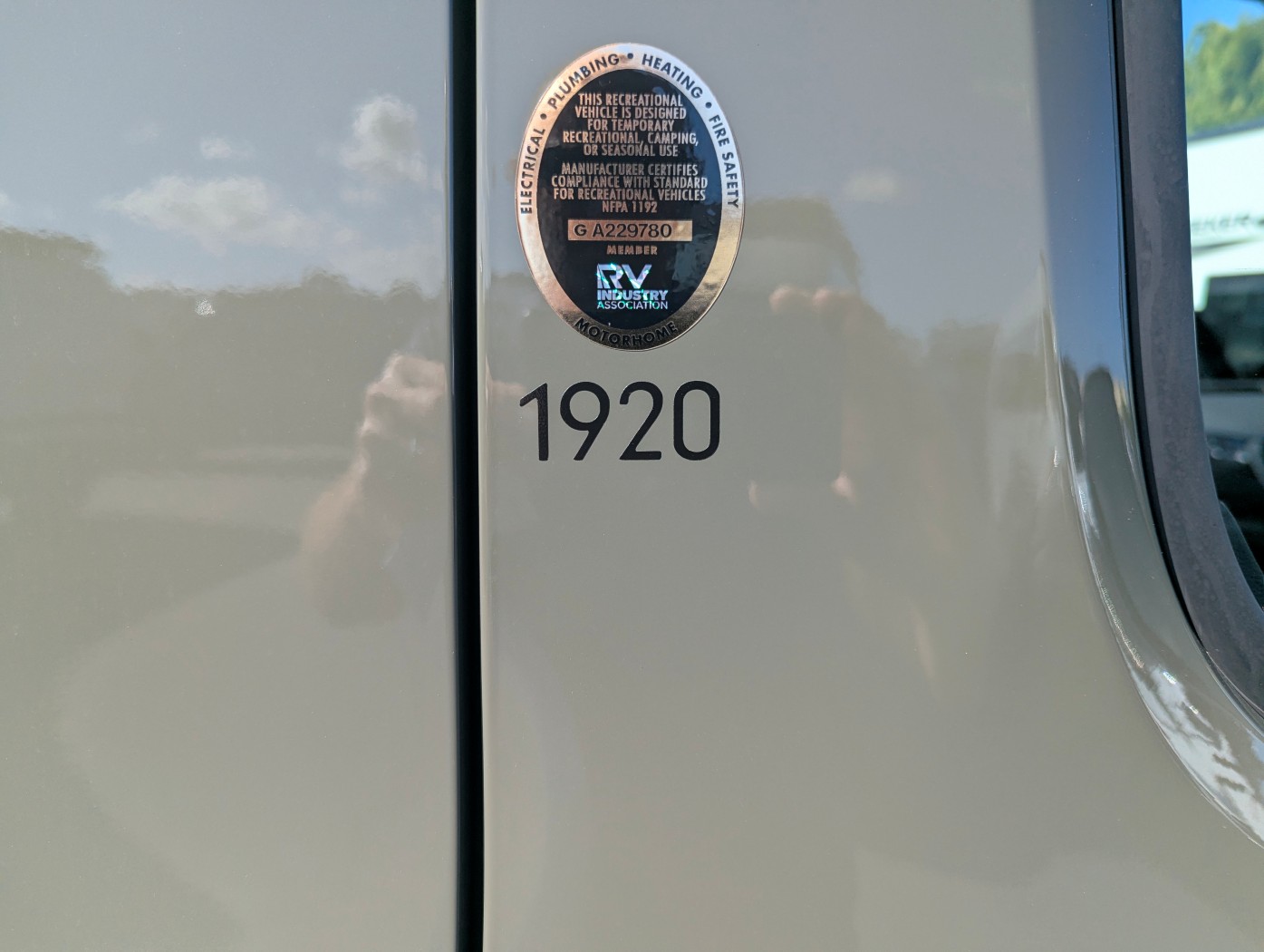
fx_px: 877
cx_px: 632
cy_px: 476
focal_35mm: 24
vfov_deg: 56.9
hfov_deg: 71.5
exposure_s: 1/1167
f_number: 1.85
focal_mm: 6.81
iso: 51
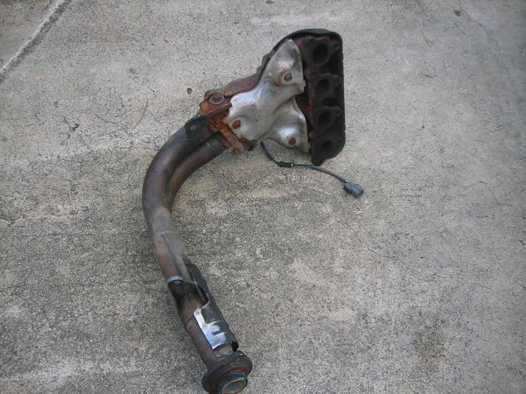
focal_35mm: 47
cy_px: 197
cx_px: 263
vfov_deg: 30.9
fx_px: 714
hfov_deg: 40.4
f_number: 3.4
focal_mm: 7.8
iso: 50
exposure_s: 1/218
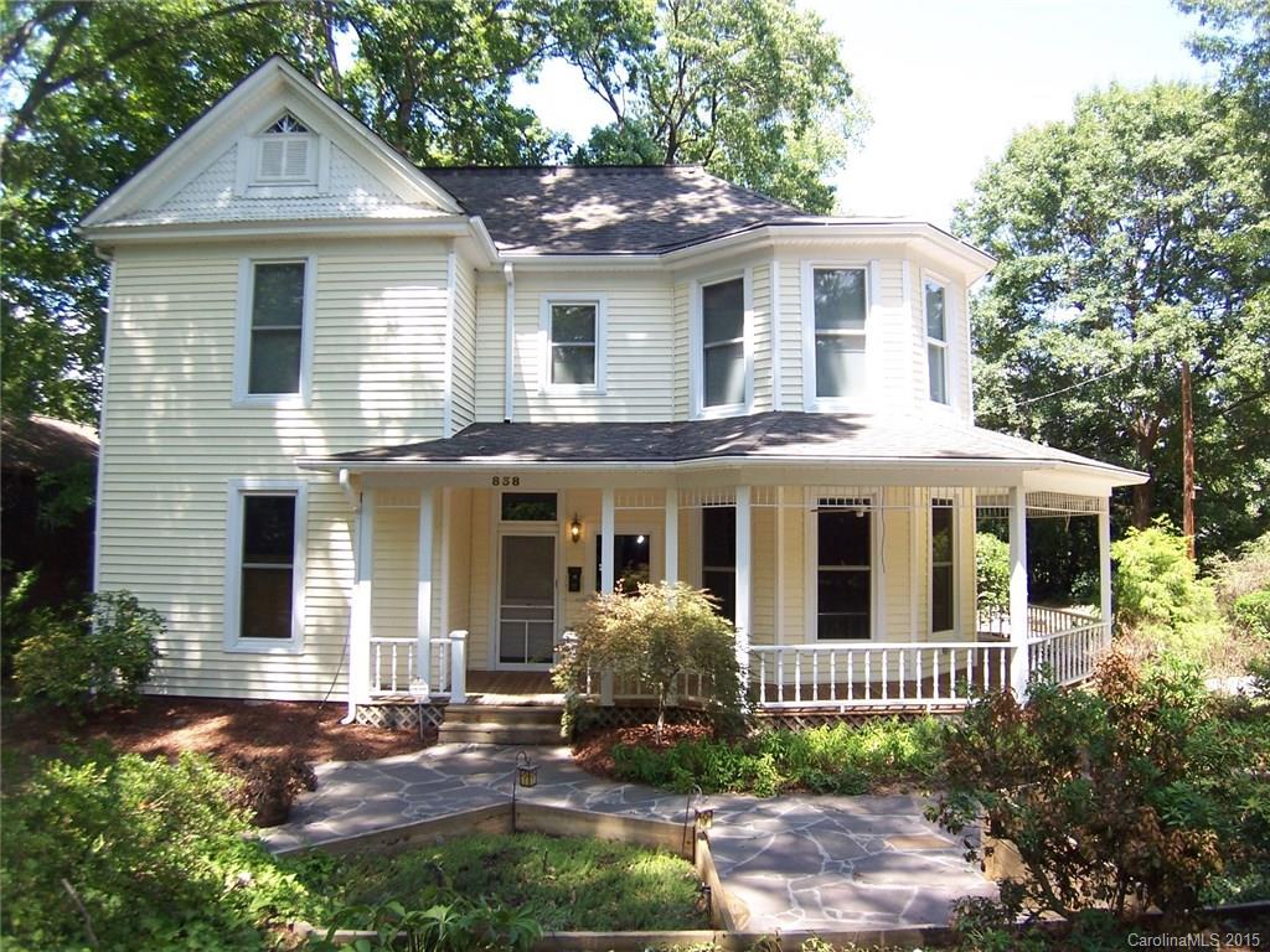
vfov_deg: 58.9
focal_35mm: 23
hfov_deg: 73.9
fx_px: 844
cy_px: 476
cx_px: 635
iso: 64
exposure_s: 1/125
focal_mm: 3.8
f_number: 2.8
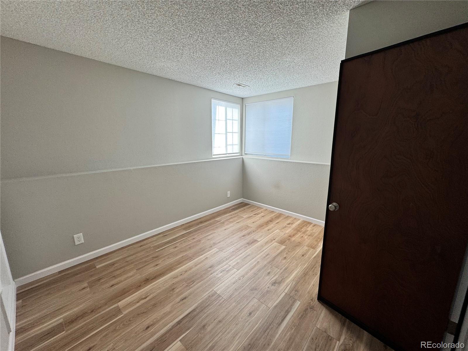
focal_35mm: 14
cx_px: 234
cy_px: 176
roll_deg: -0.7
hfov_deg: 102.1
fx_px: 189
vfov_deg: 85.7
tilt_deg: -9.9
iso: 80
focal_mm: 2.22
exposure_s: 1/120
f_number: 2.2
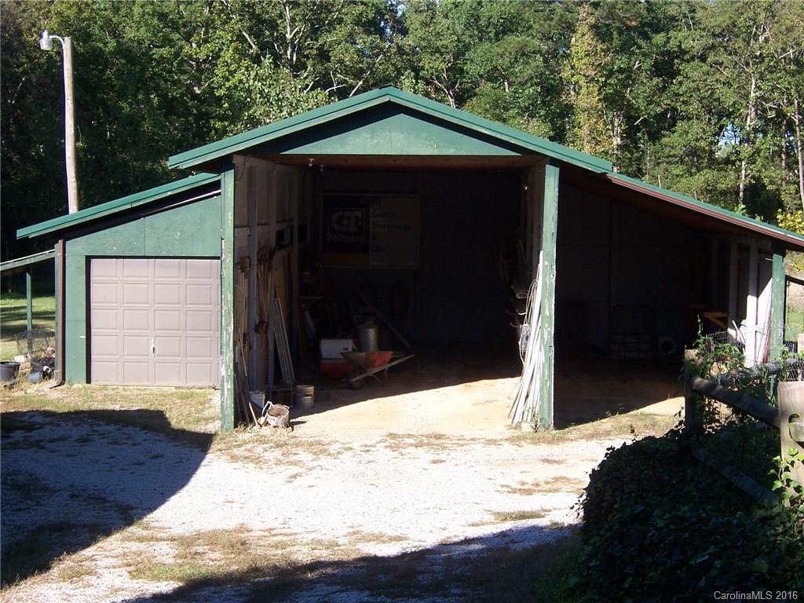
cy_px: 302
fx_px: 1394
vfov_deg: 24.4
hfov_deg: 32.2
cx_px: 402
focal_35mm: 60
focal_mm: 10
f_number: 4.8
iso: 80
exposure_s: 1/250
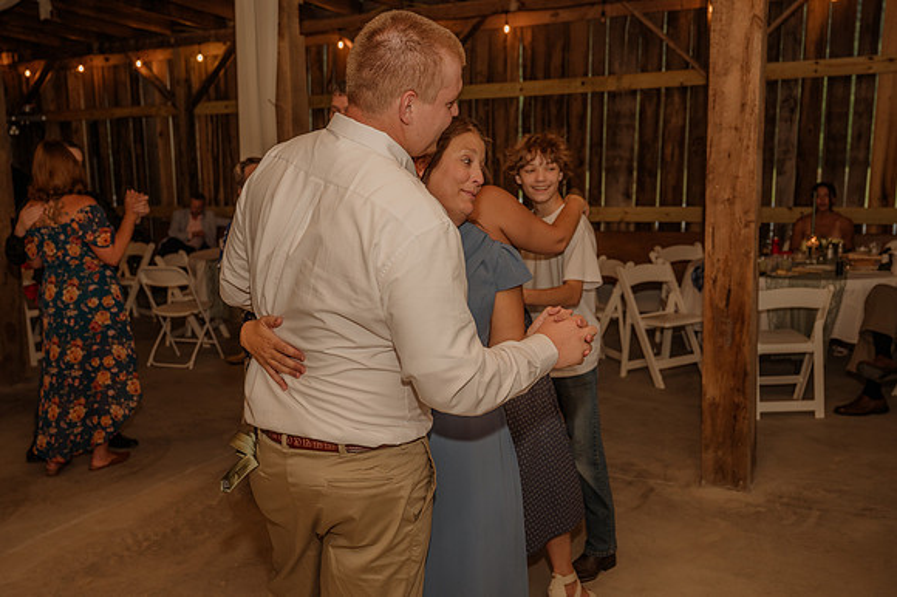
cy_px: 313
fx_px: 941
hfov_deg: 50.9
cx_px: 404
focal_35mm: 38
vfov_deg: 35.2
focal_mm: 33.5
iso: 320
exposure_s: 1/200
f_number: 4
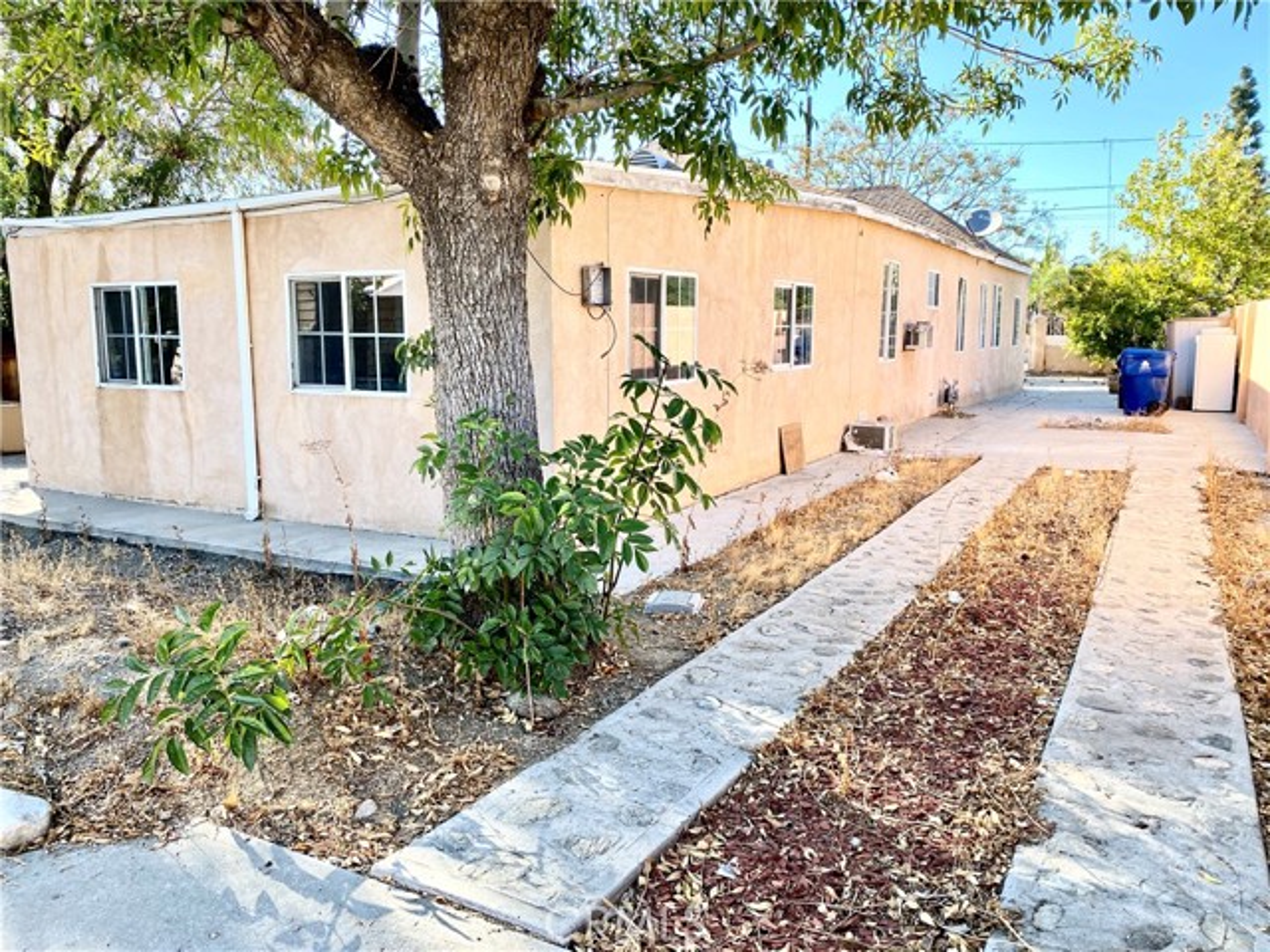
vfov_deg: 53.1
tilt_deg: -8.1
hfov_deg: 67.3
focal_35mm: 26
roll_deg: -0.4
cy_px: 476
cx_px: 635
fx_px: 954
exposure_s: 1/331
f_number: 1.8
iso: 32
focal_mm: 4.25
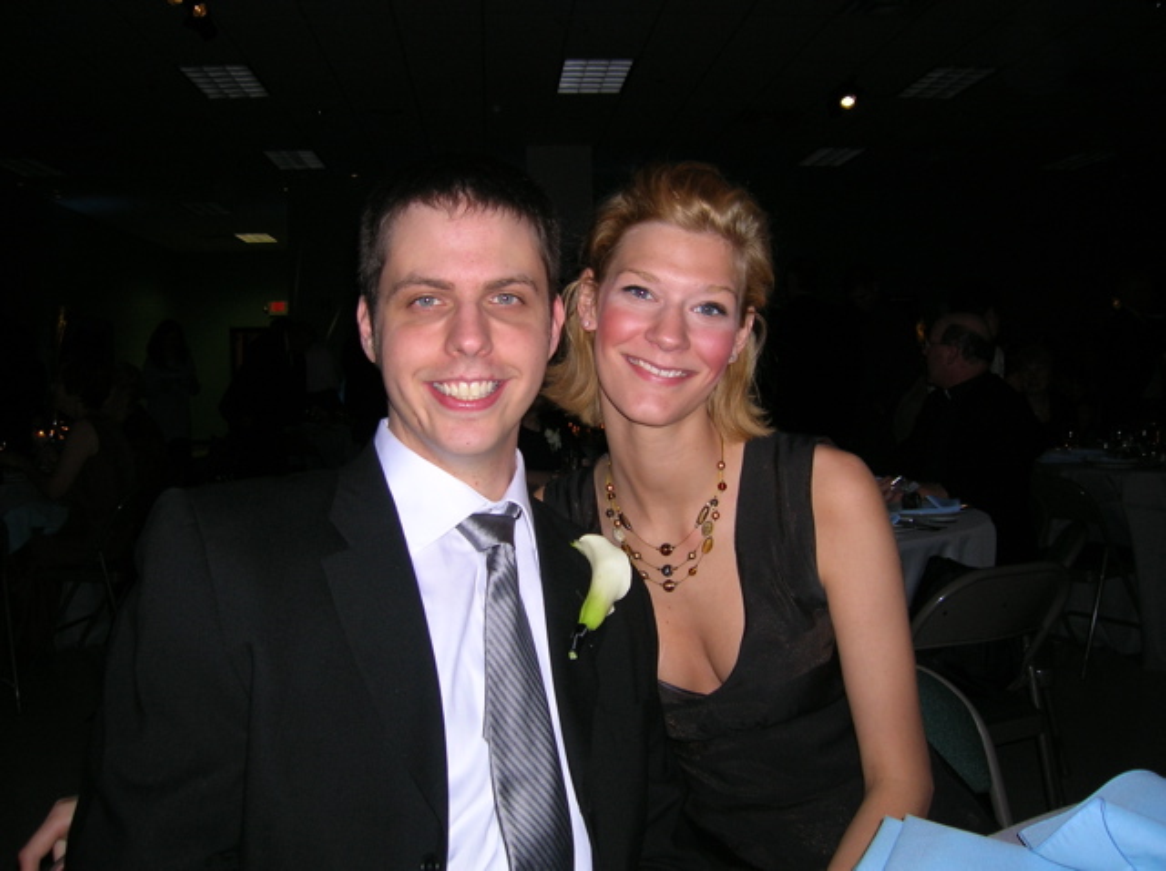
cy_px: 436
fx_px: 1177
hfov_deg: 52.7
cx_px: 583
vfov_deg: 40.6
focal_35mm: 35
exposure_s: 1/60.1
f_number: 2.9
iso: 50
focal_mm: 5.8
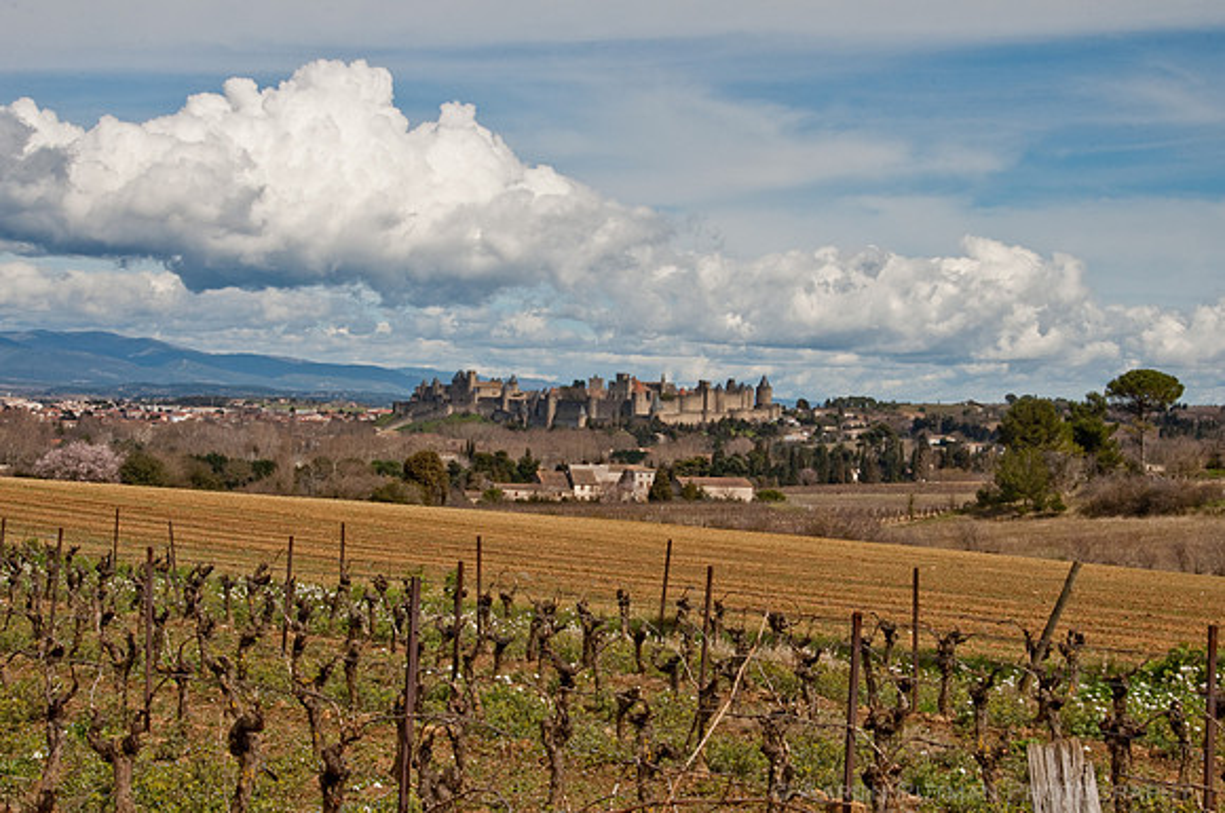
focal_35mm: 69
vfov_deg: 19.7
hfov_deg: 29.3
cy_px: 406
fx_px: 2345
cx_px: 612
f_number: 32
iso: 200
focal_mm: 46
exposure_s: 1/90
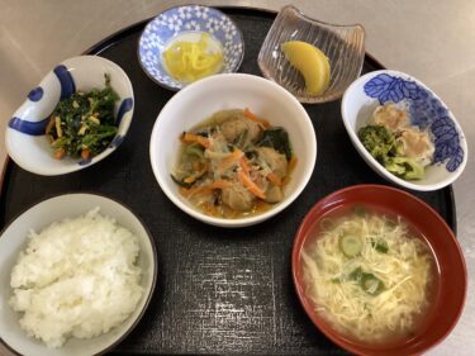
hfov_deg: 58.4
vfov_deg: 45.4
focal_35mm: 31
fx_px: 425
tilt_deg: -68.9
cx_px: 238
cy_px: 178
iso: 320
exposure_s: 1/50
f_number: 2.4
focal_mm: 3.3
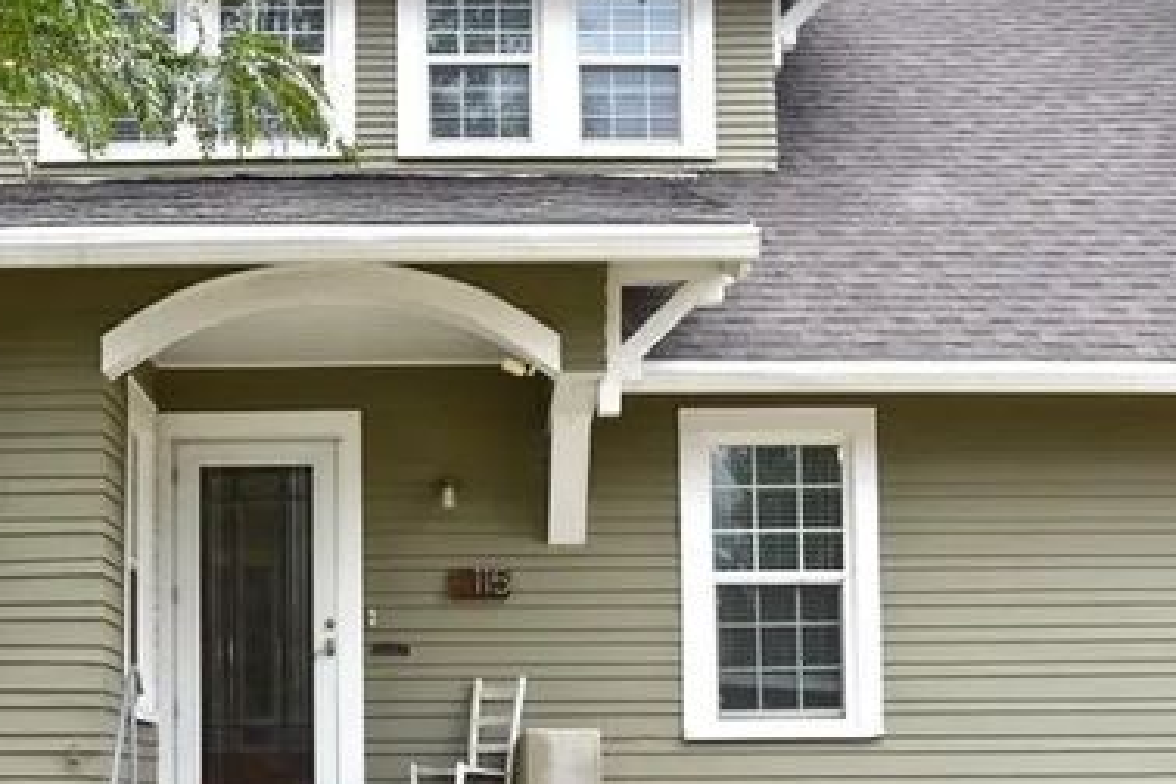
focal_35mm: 65
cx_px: 398
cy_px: 745
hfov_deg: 30.7
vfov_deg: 20.4
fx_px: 2123
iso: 400
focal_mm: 24
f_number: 5.6
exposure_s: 1/125
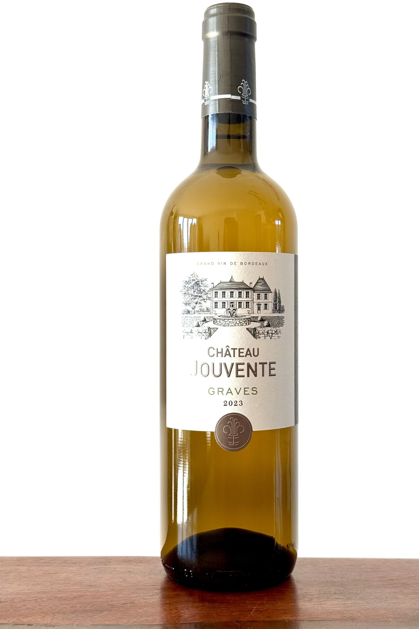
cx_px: 235
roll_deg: +0.3
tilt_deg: +1.4
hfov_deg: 27.0
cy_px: 314
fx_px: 873
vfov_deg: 39.6
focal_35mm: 50
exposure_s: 1/404
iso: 64
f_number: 1.78
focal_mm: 6.76
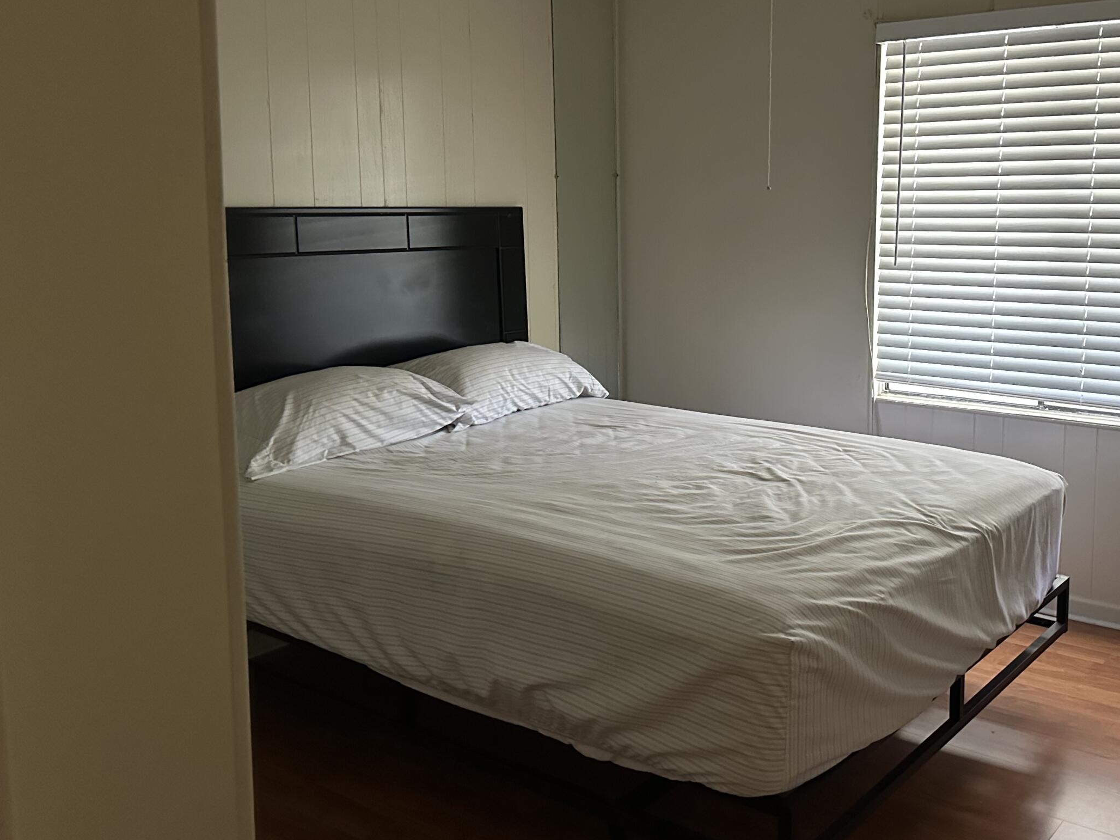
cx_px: 683
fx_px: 1132
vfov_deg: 40.6
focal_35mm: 35
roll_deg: -0.1
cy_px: 350
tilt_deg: -5.8
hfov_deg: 52.2
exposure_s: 1/40
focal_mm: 6.86
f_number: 1.78
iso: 640
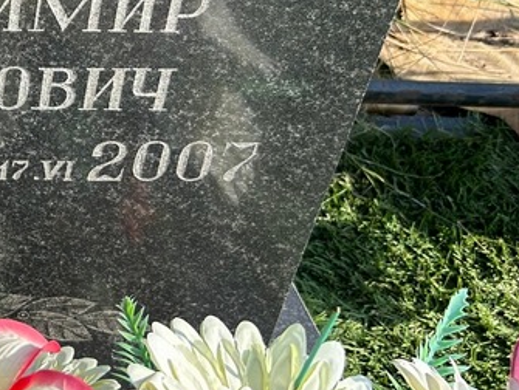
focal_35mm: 62
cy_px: 9
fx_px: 931
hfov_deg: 27.6
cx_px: -93
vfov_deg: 22.8
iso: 50
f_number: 1.5
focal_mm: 5.7
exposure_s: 1/1196
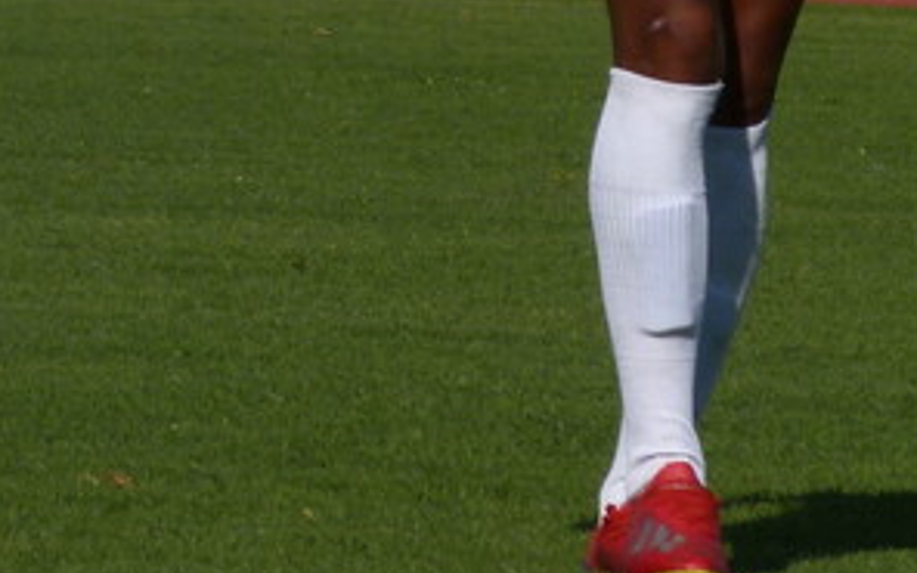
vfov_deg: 1.2
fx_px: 28315
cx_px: -548
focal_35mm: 1133
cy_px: -352
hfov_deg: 1.9
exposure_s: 1/800
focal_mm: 58.2
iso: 100
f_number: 5.6
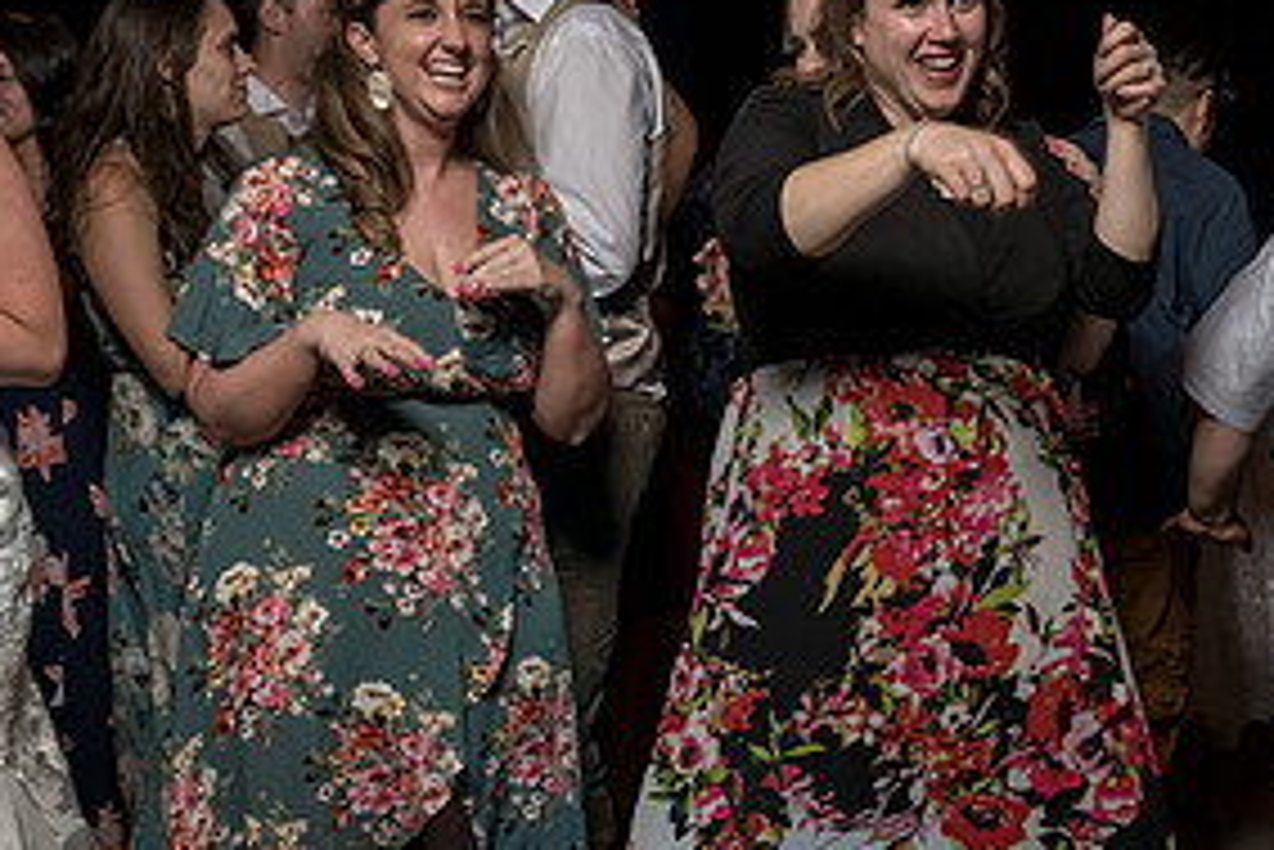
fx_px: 2054
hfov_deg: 34.0
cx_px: 903
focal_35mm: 58
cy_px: 475
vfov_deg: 23.4
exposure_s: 1/100
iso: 2000
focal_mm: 23
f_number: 5.6
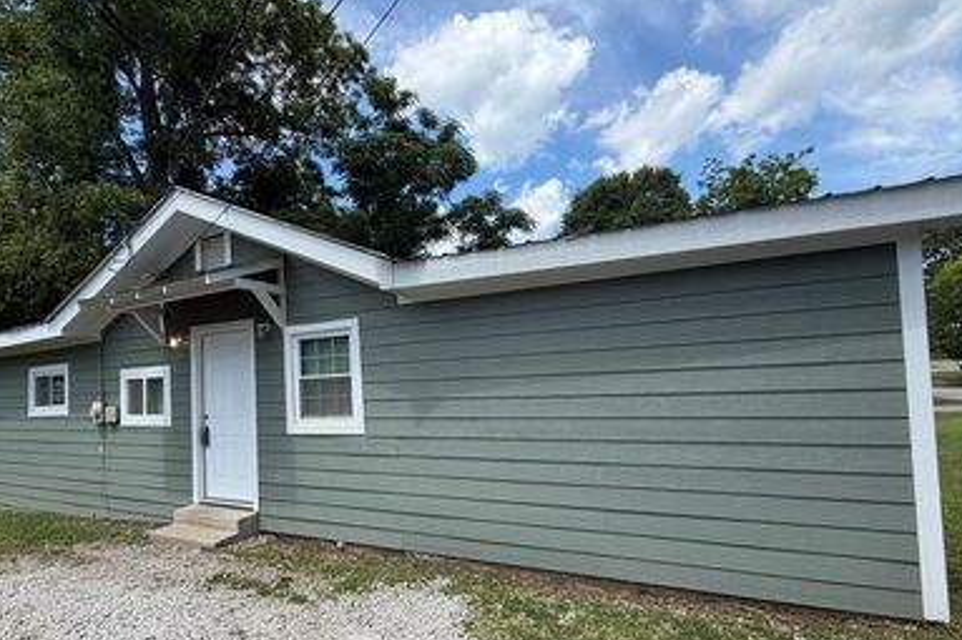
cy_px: 360
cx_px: 424
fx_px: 507
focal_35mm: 19
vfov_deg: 64.3
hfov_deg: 86.6
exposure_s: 1/770
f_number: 2.2
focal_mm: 2.22
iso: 40
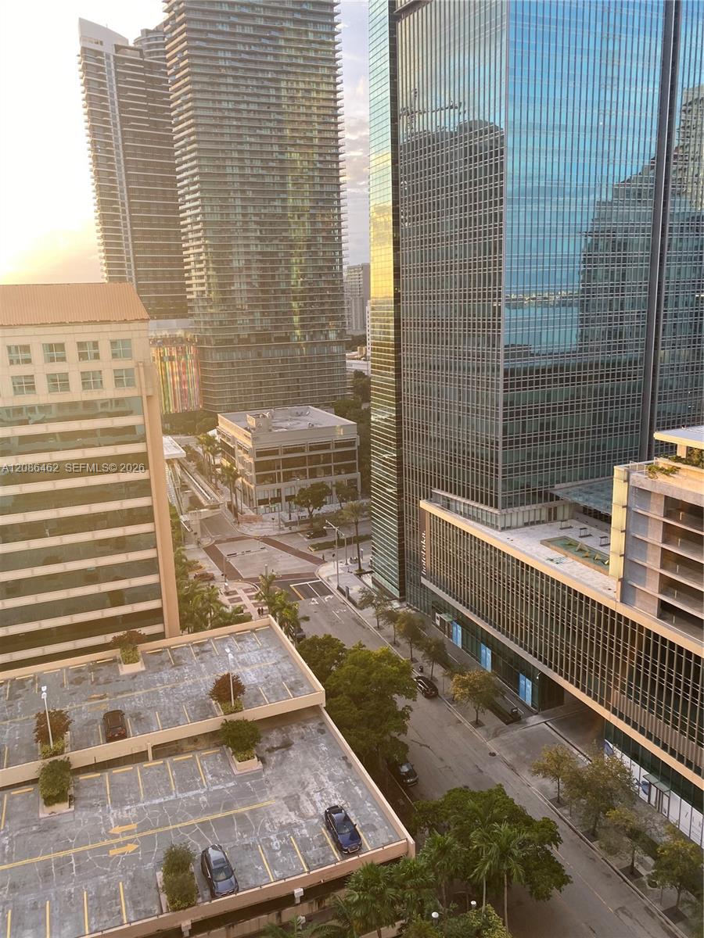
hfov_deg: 53.1
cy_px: 469
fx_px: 705
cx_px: 352
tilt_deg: -13.6
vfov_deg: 67.3
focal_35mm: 26
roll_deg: +2.2
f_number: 1.8
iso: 32
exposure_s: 1/122
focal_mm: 4.25
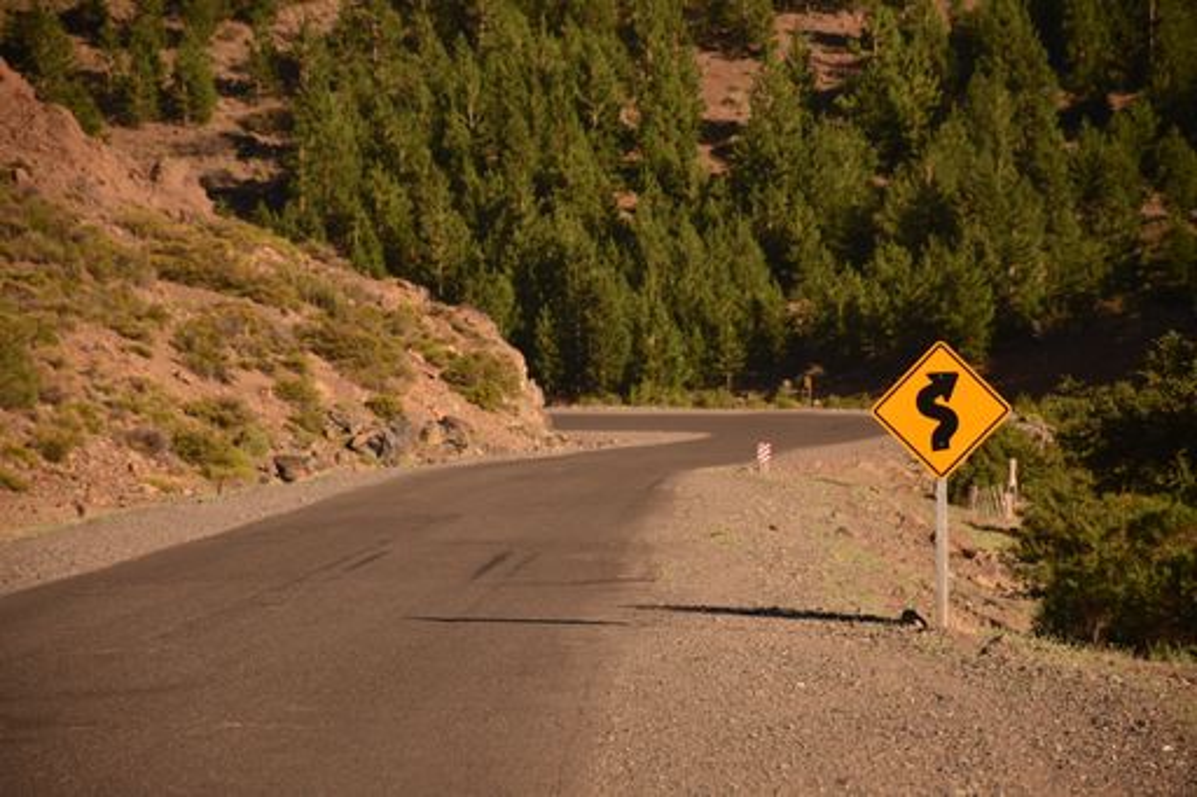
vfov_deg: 6.5
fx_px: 6980
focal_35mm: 210
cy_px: 398
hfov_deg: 9.8
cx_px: 598
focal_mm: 140
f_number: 5.6
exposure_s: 1/1250
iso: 250
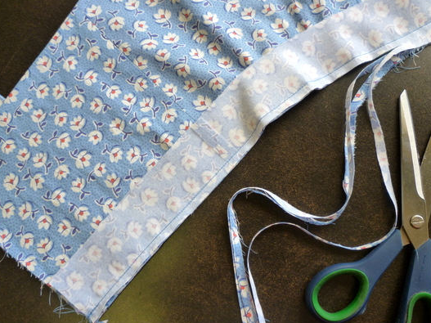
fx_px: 411
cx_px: 213
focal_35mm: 33
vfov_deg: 42.9
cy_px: 159
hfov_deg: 55.4
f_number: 3.3
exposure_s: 1/100
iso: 125
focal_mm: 5.2
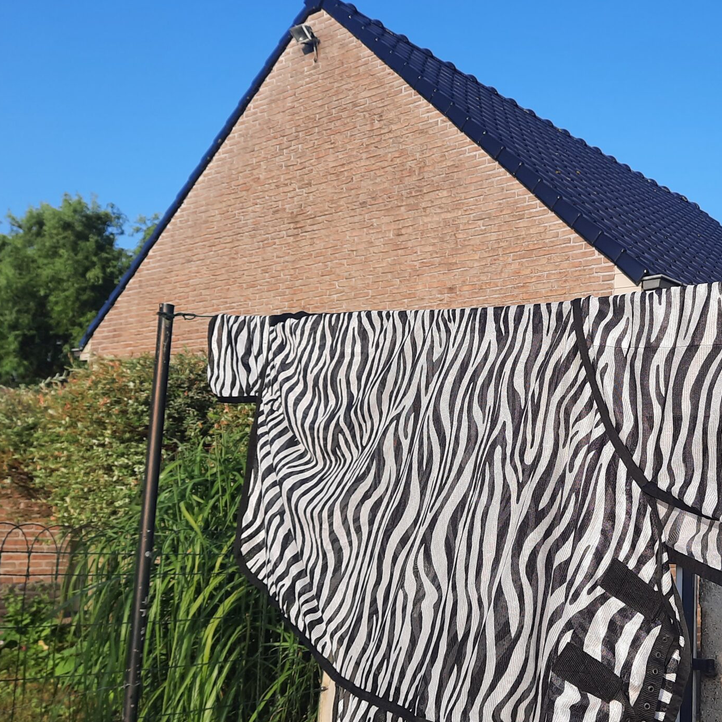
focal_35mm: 41
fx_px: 967
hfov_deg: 39.5
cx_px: 564
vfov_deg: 40.8
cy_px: 414
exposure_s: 1/547
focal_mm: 4.6
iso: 32
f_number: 2
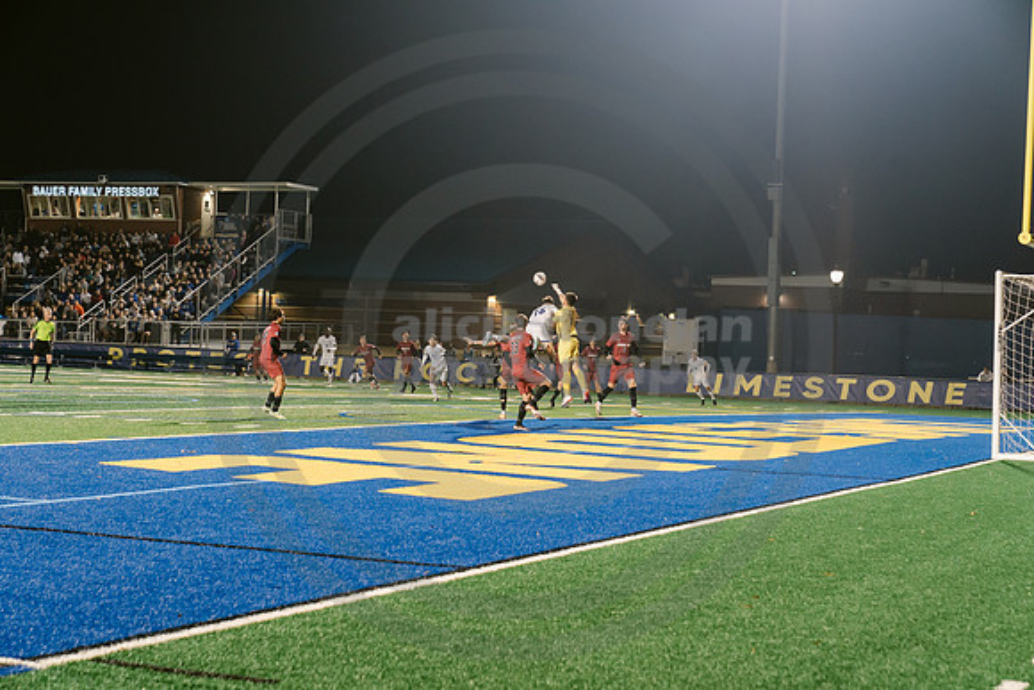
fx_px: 2011
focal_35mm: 70
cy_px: 345
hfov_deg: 28.8
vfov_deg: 19.5
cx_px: 517
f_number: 4.5
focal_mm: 70
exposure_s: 1/200
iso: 2500
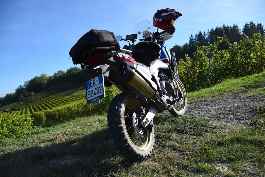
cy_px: 88
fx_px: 199
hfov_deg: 67.3
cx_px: 132
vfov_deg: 48.0
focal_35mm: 27
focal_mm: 18
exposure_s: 1/4000
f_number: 3.5
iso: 400
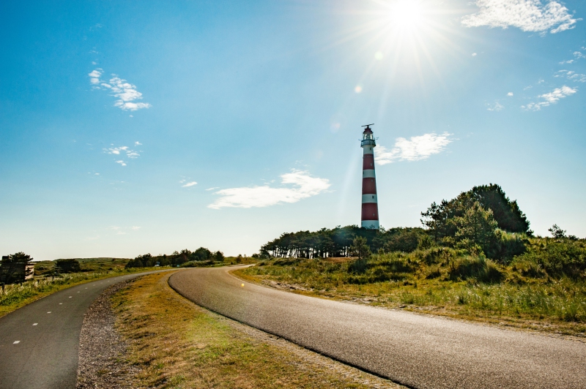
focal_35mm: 31
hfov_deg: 60.3
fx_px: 504
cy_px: 194
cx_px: 293
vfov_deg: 42.3
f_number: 20
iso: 100
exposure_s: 1/500
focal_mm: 31
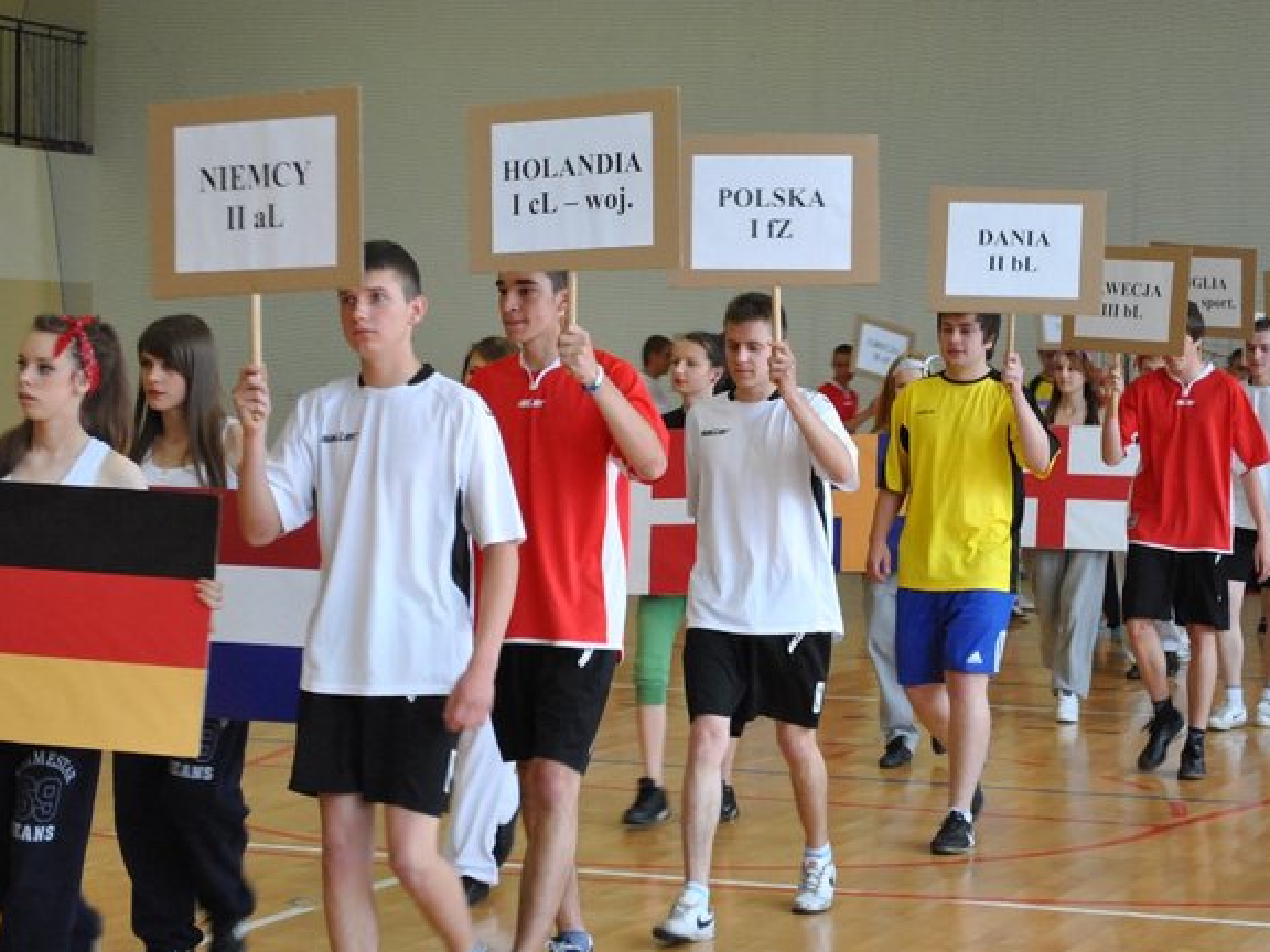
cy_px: 477
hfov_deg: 21.9
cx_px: 677
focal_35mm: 90
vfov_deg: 16.5
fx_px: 3285
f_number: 5.6
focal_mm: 55
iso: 800
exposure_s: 1/60
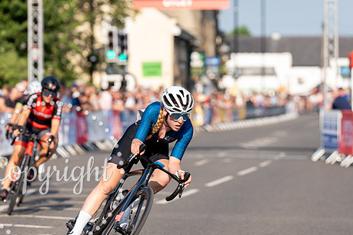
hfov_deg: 8.4
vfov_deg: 5.6
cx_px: 172
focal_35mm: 244
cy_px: 134
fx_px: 2392
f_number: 4
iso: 160
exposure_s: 1/1000
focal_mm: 182
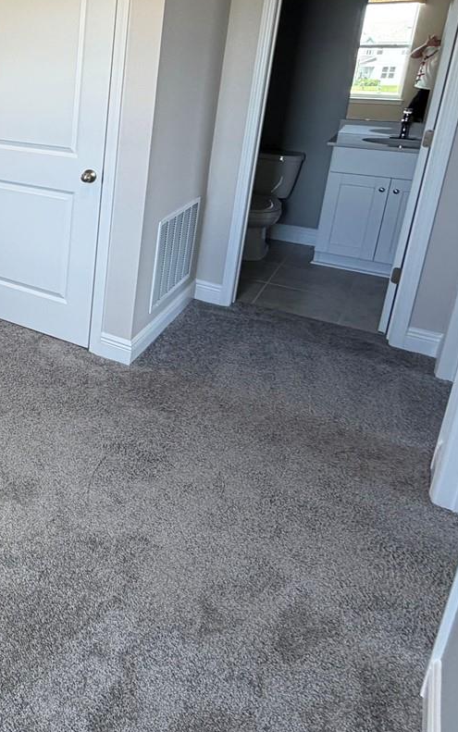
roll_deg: +0.5
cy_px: 217
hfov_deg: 34.8
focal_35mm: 30
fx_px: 599
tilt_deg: -15.4
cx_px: -69
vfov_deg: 60.6
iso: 160
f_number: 2.2
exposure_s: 1/120
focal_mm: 2.22
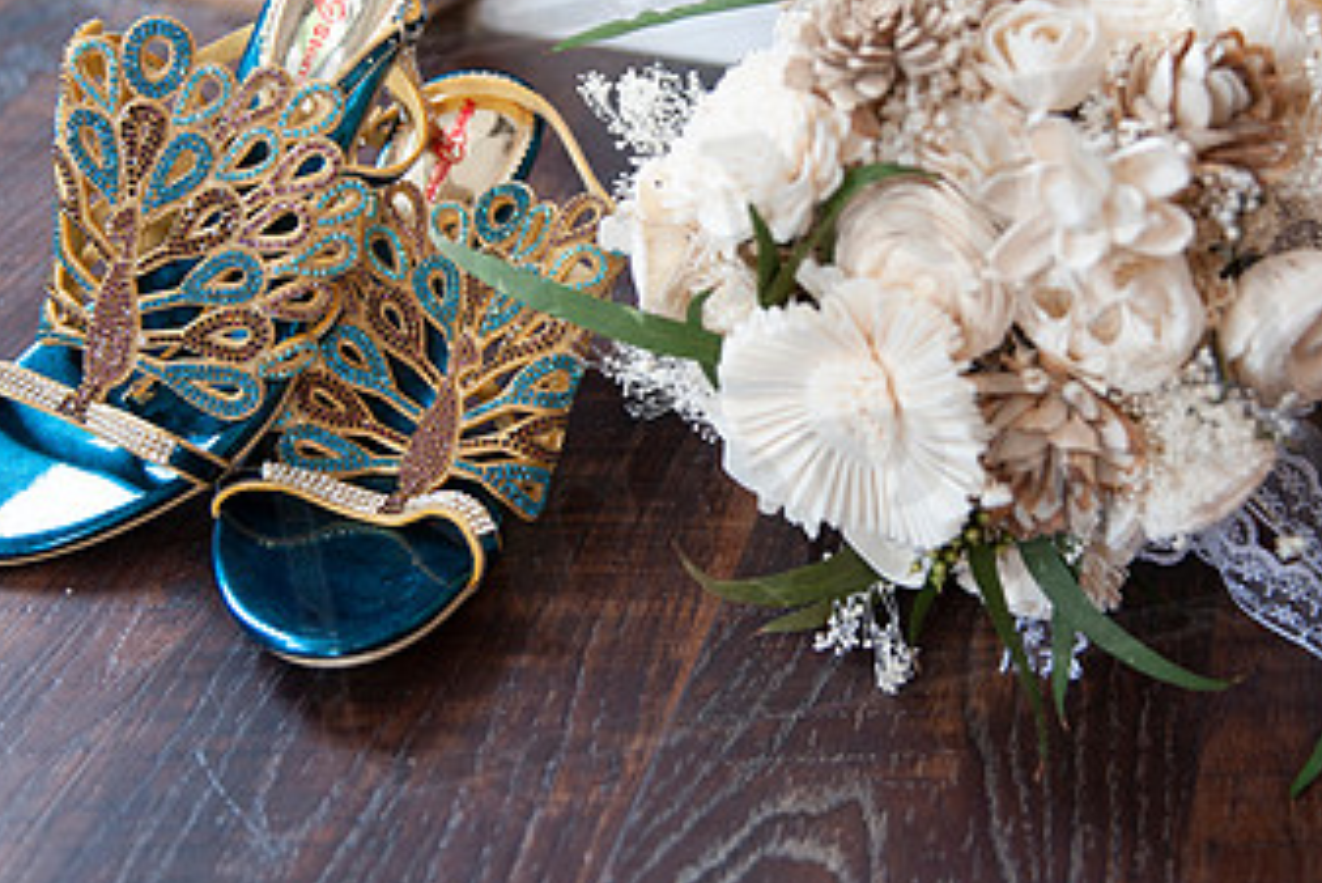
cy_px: 349
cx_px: 765
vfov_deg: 24.6
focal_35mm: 55
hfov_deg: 36.2
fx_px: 2020
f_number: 2.8
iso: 400
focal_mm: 32
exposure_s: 1/100
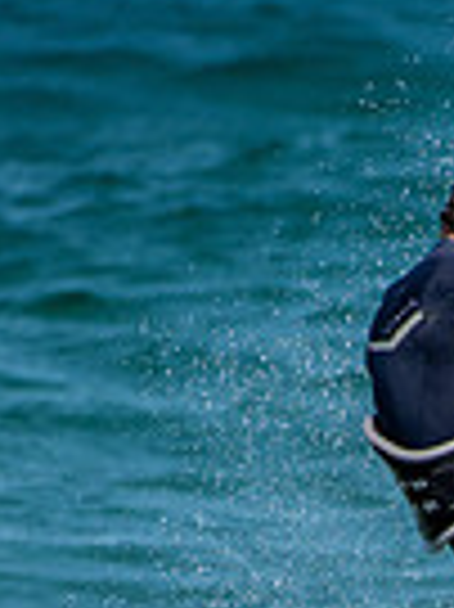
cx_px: 859
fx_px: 36273
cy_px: 840
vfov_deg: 1.0
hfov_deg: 0.7
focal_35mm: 2071
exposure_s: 1/2500
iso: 220
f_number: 5.6
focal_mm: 500
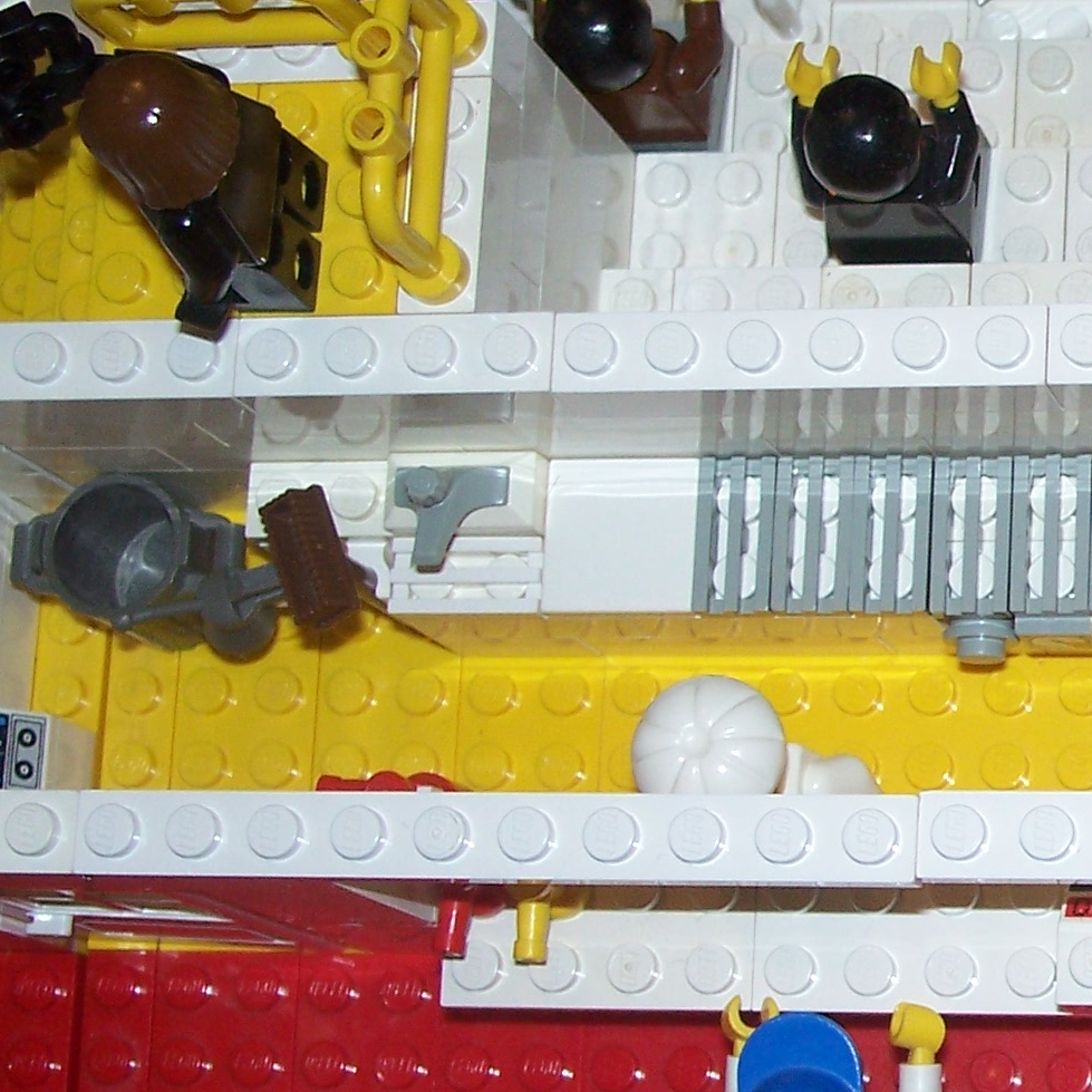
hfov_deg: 15.0
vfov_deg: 16.0
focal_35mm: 109
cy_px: 603
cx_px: 1533
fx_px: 3890
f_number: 2.8
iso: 125
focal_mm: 7.8
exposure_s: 1/60
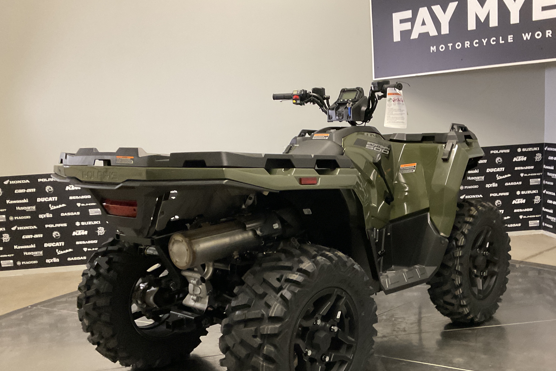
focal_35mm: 37
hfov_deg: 51.7
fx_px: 571
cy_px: 239
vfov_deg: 35.7
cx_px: 324
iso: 250
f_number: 1.8
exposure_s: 1/40
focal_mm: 3
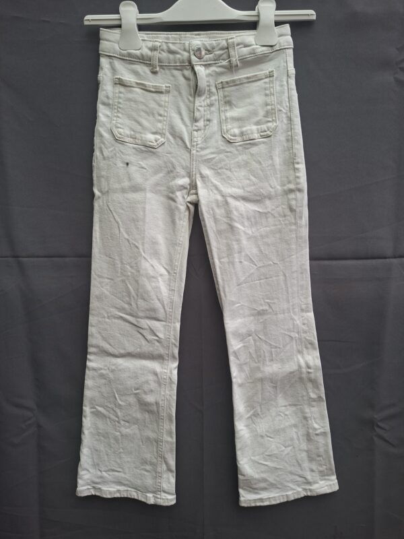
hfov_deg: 58.9
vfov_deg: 73.9
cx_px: 202
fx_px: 358
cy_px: 270
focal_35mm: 23
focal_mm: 5.54
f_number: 1.8
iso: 50
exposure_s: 1/120
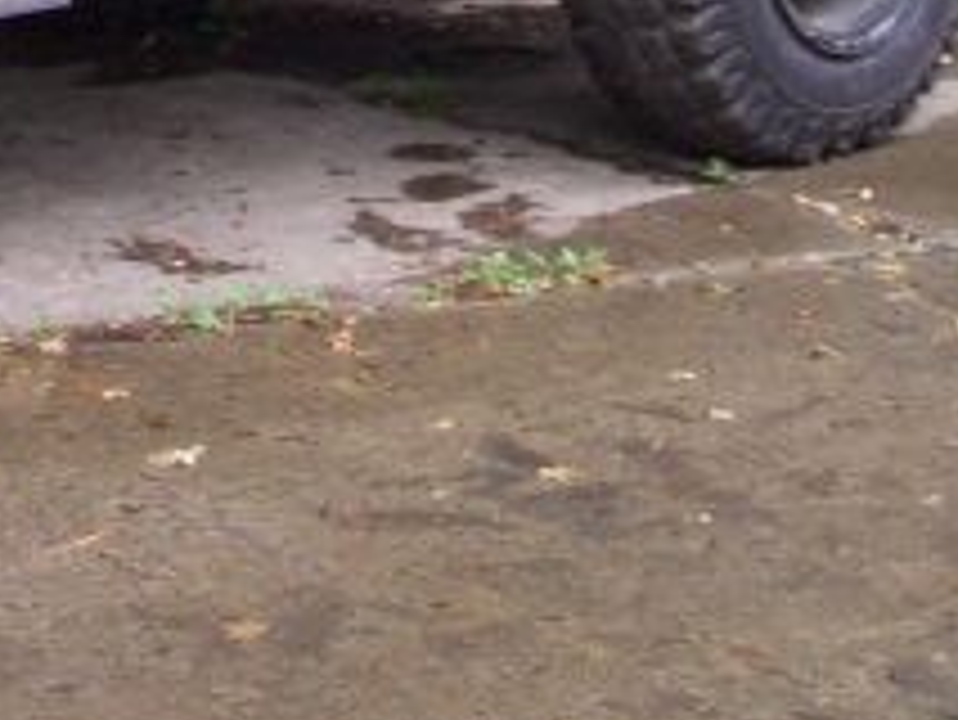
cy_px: -598
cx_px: -256
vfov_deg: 10.3
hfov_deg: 14.1
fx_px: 3738
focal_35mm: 135
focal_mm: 4.8
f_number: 4
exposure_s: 1/80
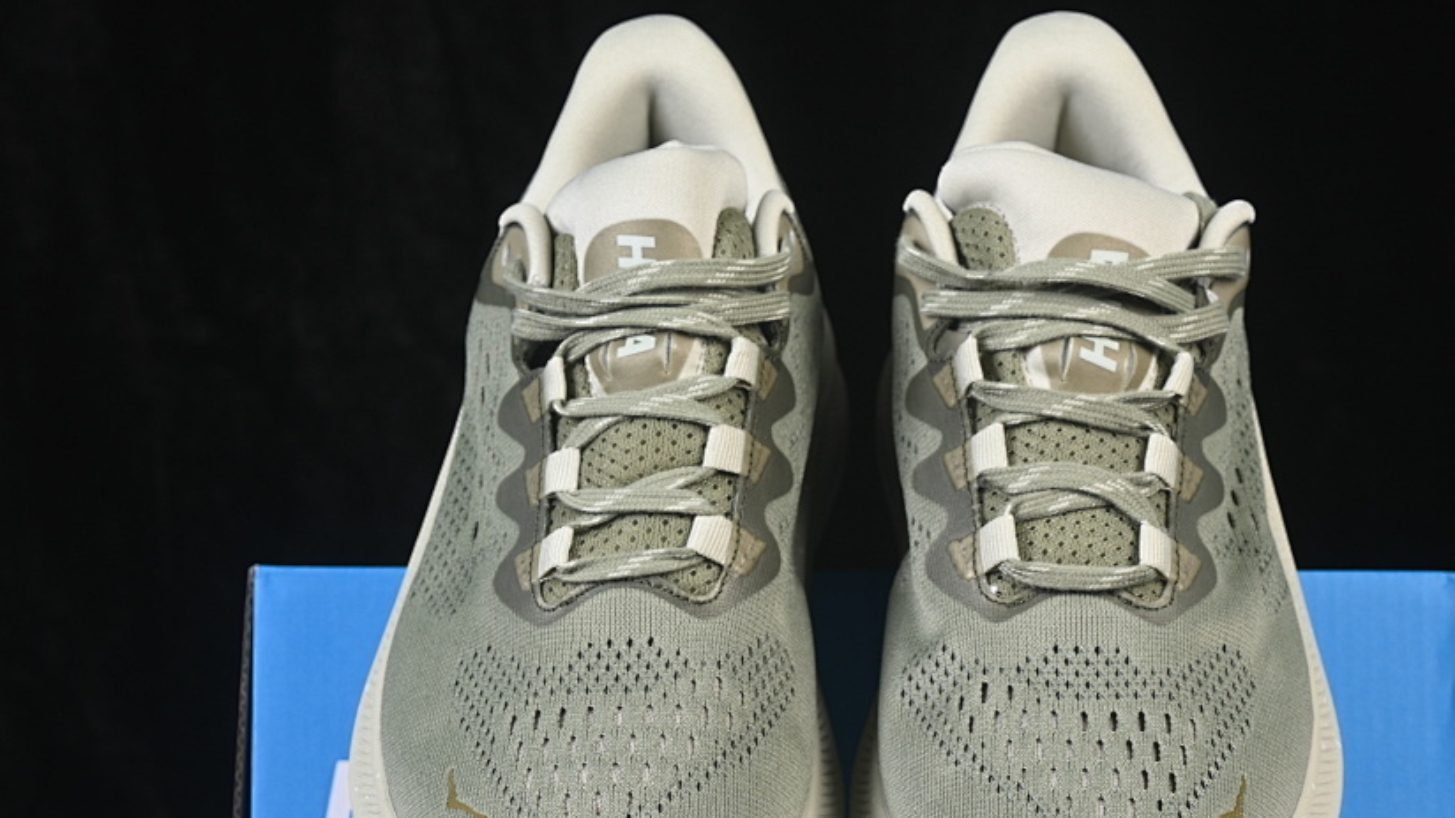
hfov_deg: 20.7
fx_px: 3973
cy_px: 601
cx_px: 856
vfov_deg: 11.7
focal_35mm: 103
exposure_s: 1/80
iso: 160
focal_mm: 50
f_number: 7.1
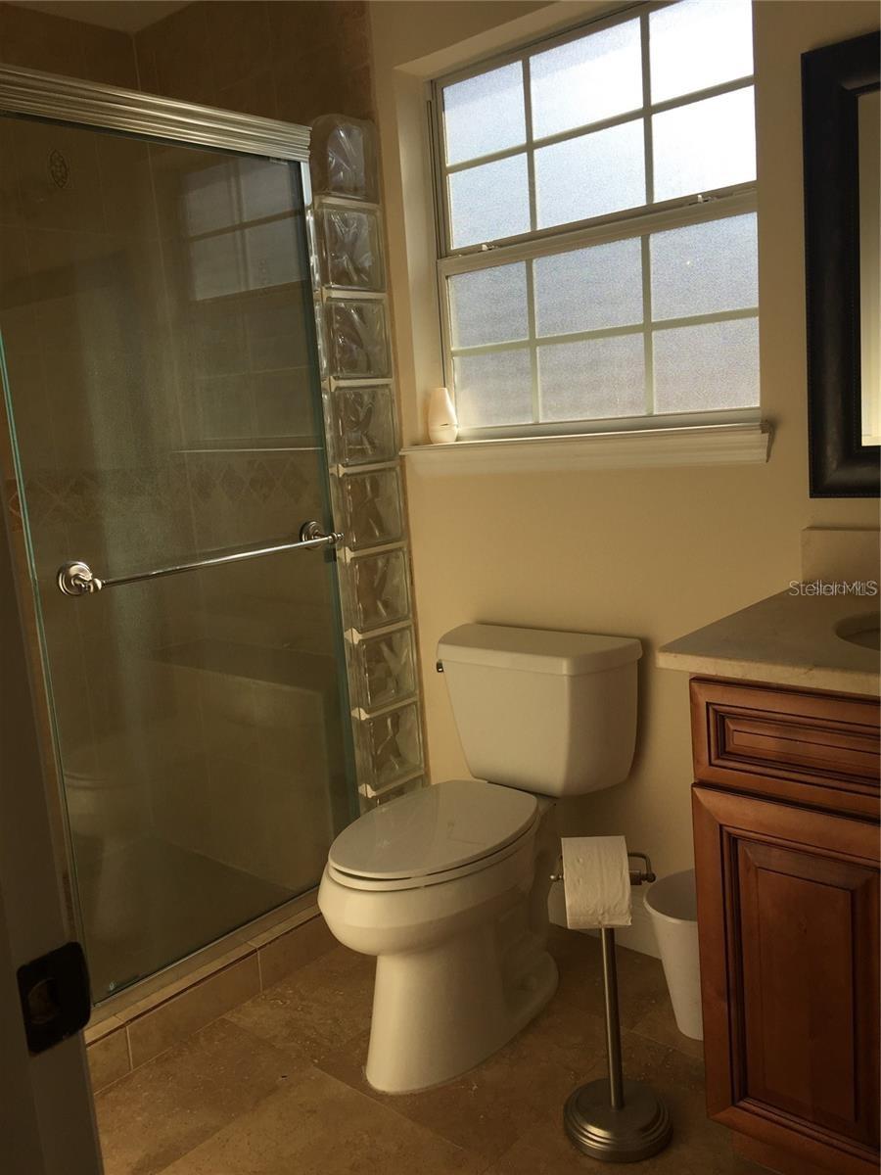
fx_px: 984
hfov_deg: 48.2
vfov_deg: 61.7
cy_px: 588
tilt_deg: -8.5
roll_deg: +4.9
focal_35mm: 29
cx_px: 440
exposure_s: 1/494
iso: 32
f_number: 2.2
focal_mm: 4.15
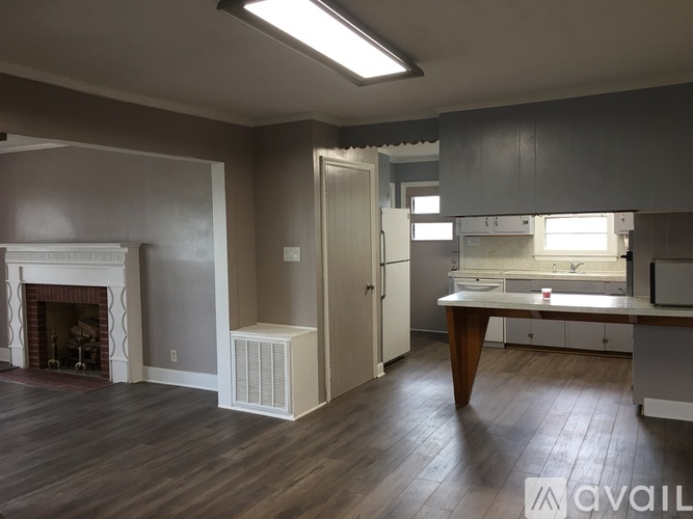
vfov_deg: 48.2
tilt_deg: -1.5
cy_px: 260
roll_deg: +0.6
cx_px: 346
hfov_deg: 61.7
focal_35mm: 29
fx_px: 580
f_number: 2.2
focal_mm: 4.15
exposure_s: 1/15
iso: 25
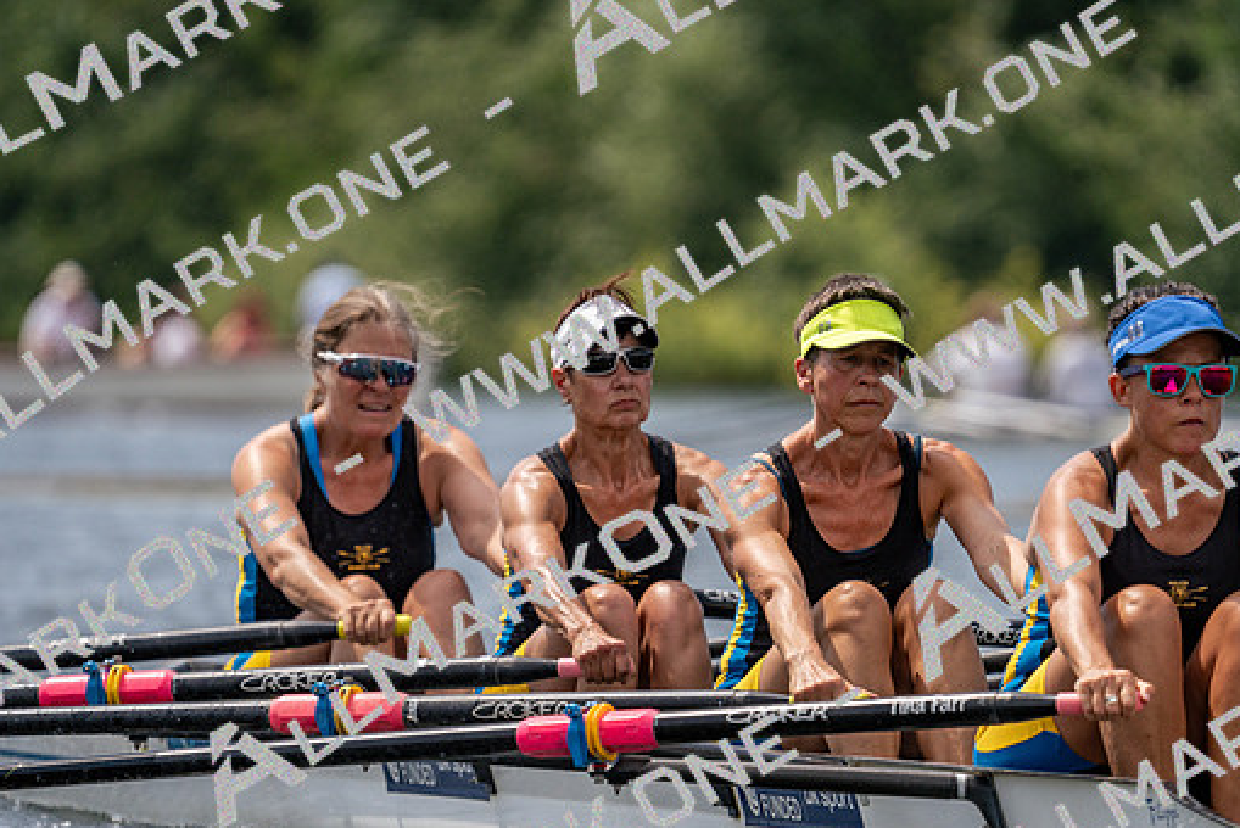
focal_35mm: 523
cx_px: 704
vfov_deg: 2.6
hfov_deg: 3.9
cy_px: 452
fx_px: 18024
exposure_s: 1/1600
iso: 250
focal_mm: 459
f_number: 6.3
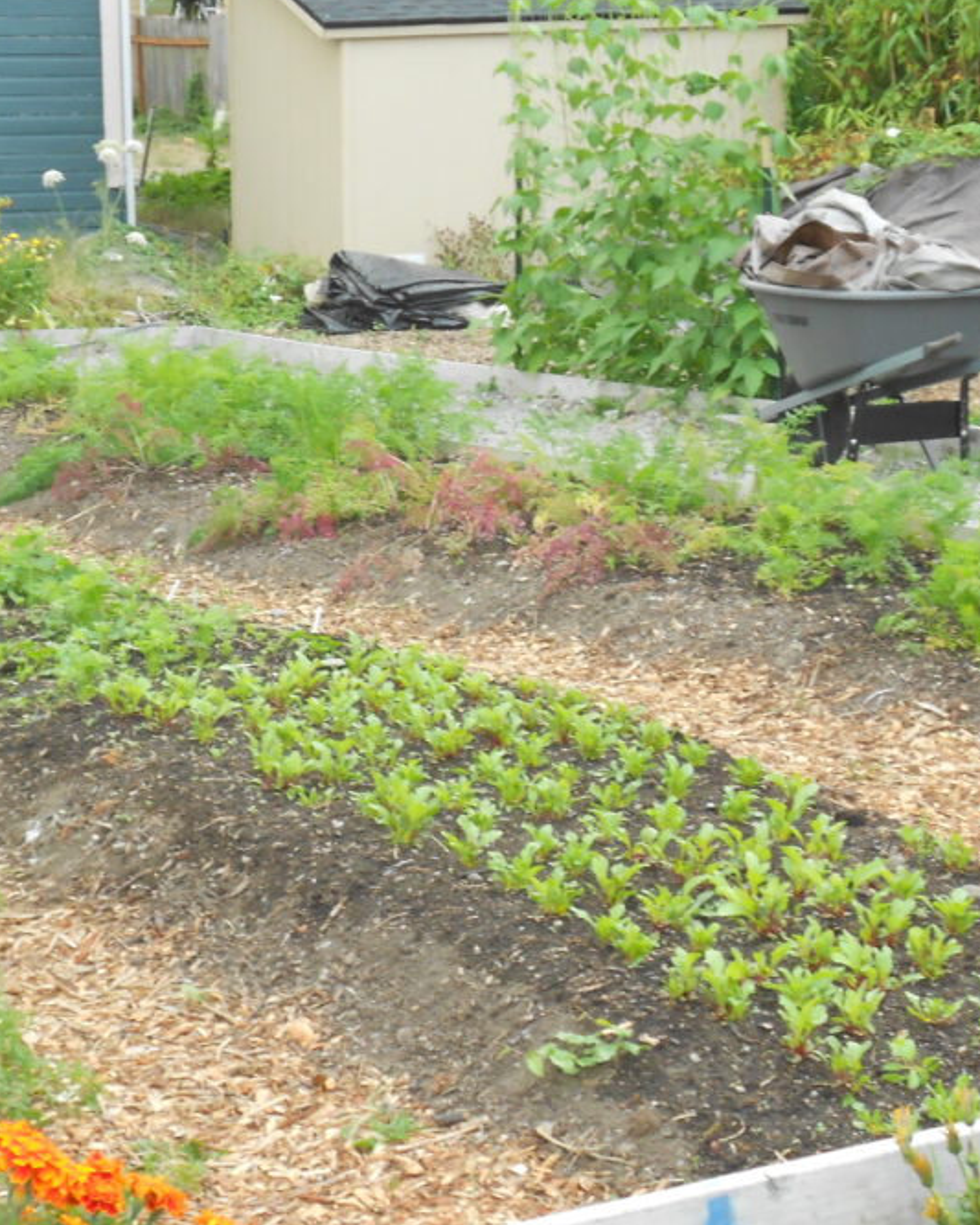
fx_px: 3045
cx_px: 375
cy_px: 565
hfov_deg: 18.3
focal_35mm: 84
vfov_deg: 22.7
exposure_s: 1/60
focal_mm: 10
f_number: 4.9
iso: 200
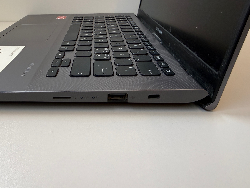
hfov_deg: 56.8
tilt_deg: -21.3
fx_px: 231
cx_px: 118
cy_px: 64
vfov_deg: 43.6
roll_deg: -0.1
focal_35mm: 32
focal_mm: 2.22
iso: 160
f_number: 2.2
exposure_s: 1/100
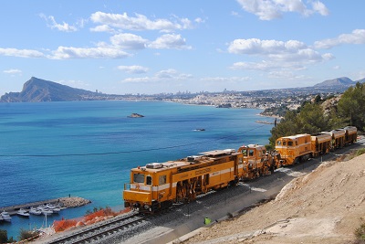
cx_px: 182
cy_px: 122
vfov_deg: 34.2
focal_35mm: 39
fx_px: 396
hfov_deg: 49.5
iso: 200
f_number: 10
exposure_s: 1/400
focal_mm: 26
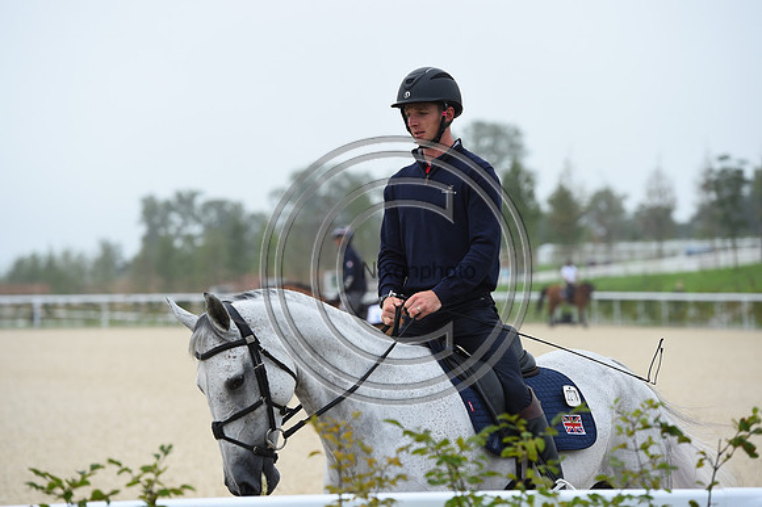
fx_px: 3490
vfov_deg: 8.3
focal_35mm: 165
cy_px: 254
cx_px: 381
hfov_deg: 12.5
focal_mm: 165
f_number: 5
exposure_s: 1/800
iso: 500
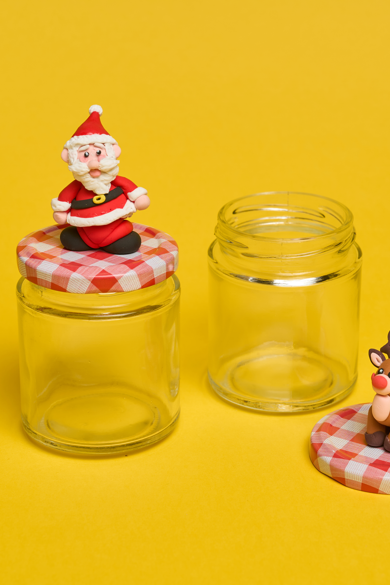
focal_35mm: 106
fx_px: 1723
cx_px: 236
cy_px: 294
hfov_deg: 12.9
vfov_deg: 19.3
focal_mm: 70
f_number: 8
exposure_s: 1/100
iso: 100
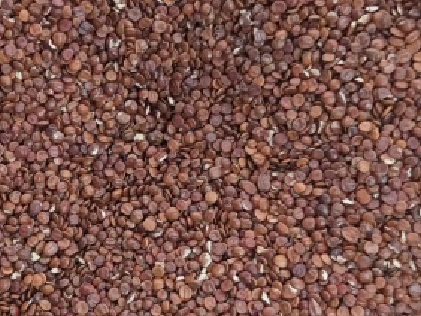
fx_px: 828
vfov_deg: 21.6
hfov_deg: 28.1
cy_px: 173
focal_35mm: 68
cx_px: 106
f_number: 1.88
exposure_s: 1/100
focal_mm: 5.56
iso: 594
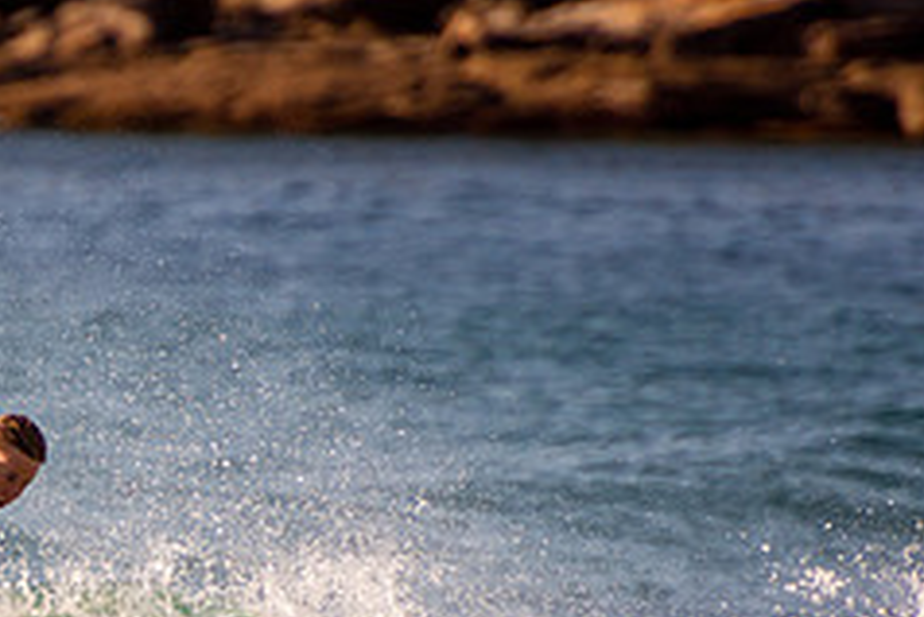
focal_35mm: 1463
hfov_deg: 1.4
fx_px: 37572
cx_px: -186
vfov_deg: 0.9
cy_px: 743
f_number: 5.6
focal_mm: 400
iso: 640
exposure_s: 1/2000
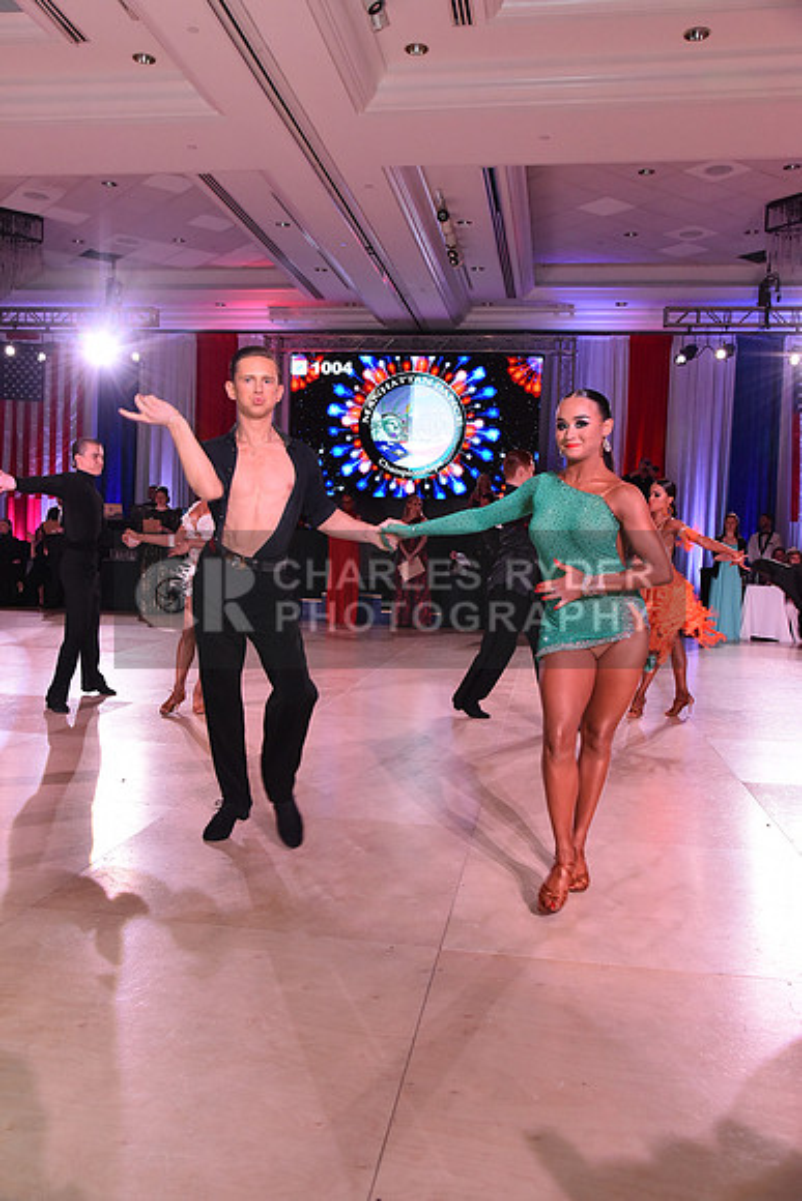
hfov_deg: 42.3
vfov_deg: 60.3
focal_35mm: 31
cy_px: 600
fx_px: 1035
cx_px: 401
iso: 2500
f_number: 6.3
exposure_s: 1/320
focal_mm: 31
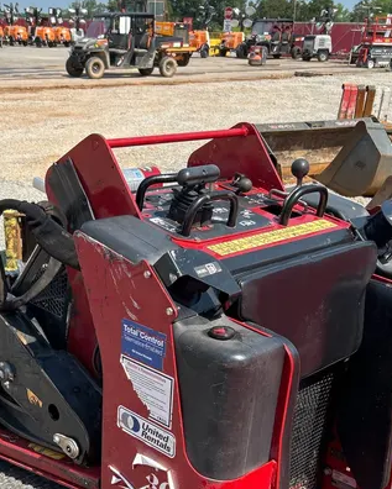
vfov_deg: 37.8
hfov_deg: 31.7
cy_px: 406
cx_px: 117
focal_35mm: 47
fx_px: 681
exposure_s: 1/2841
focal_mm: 5.7
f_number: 1.5
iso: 50
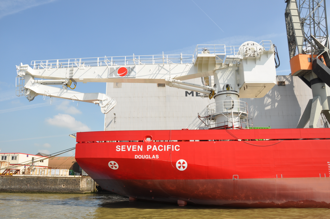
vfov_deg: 47.8
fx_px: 247
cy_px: 110
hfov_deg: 67.4
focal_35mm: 27
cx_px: 165
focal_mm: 18
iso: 200
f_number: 13
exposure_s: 1/160
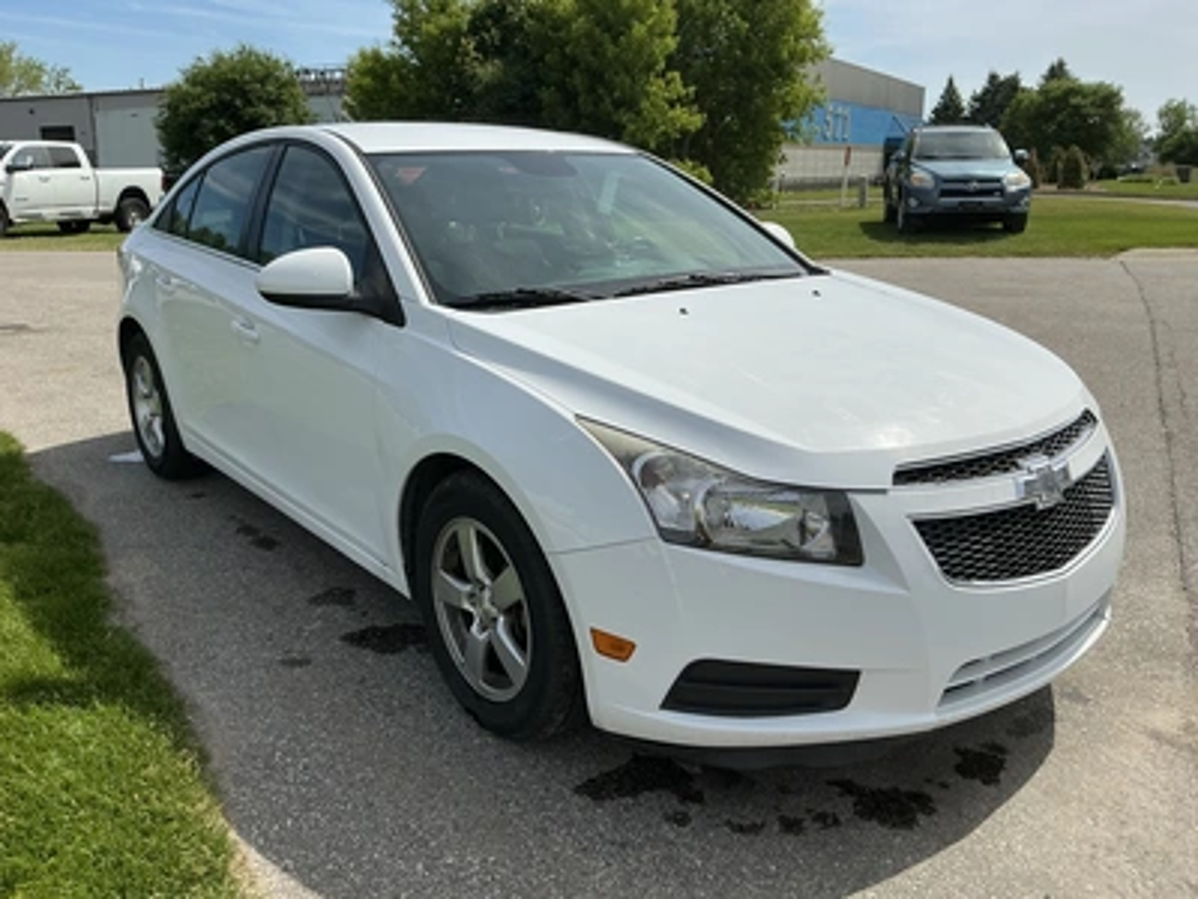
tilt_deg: -14.4
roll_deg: -0.9
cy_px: 450
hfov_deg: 63.4
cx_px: 599
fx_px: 969
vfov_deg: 49.7
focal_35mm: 28
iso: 25
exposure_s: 1/2801
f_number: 1.8
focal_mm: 3
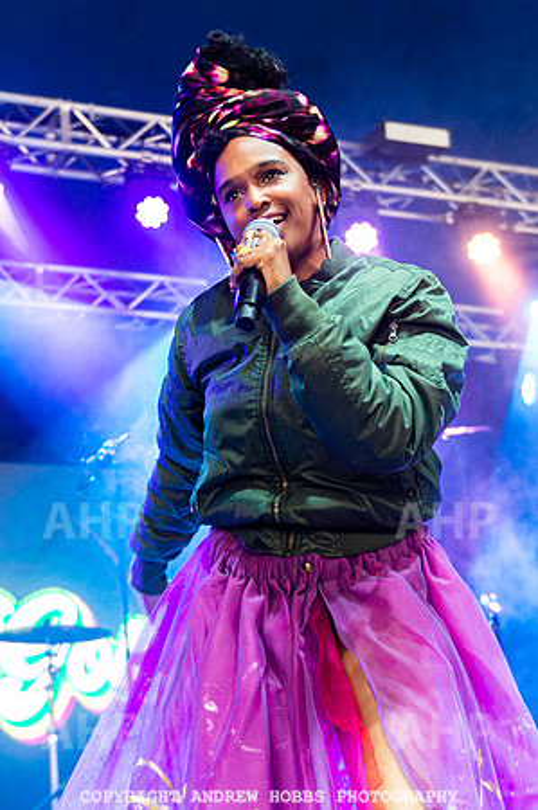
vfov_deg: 29.5
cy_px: 361
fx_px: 1535
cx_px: 191
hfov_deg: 19.8
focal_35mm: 68
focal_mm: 35
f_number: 2.8
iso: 800
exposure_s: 1/100
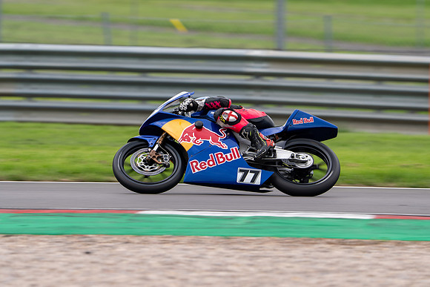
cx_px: 195
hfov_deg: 3.8
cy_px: 95
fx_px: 6492
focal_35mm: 543
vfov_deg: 2.5
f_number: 5.6
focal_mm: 400
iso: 160
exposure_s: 1/400
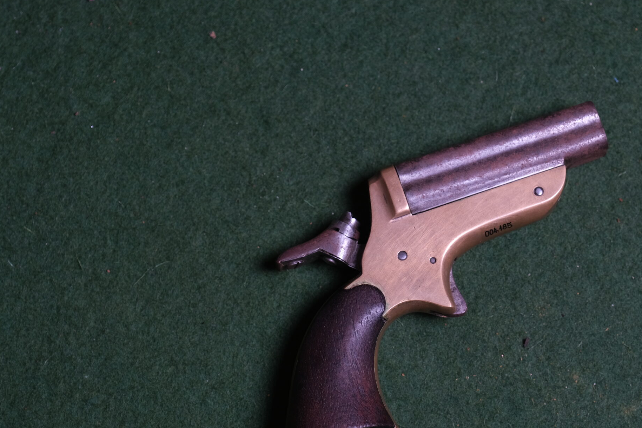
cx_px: 420
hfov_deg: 19.4
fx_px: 1872
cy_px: 270
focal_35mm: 105
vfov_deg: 13.0
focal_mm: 50
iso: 320
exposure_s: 1/160
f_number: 5.6
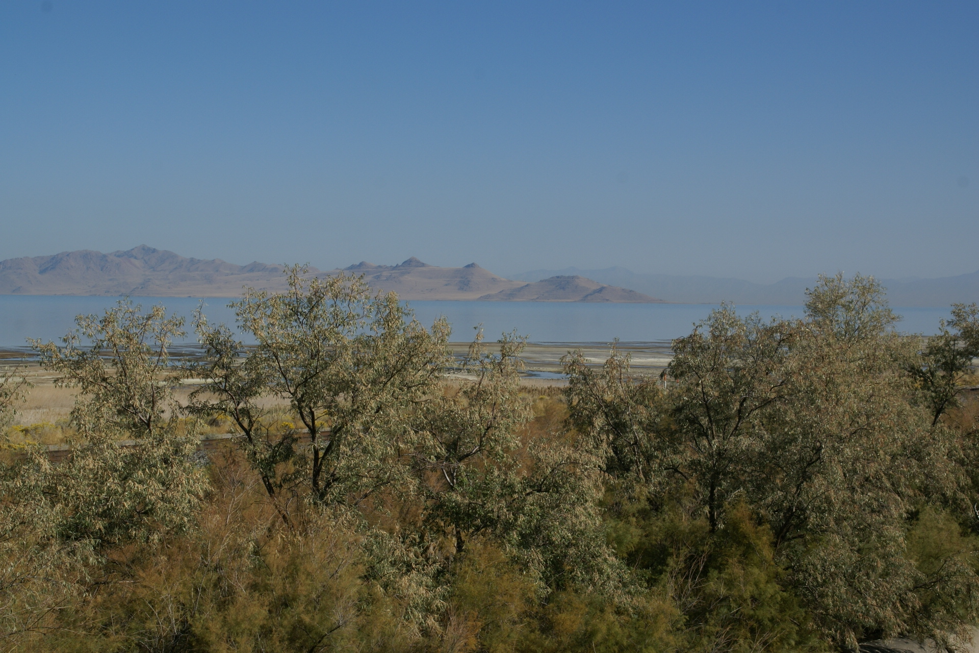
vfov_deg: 18.2
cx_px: 490
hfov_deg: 27.0
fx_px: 2039
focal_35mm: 75
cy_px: 326
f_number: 13
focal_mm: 50
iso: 100
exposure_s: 1/250
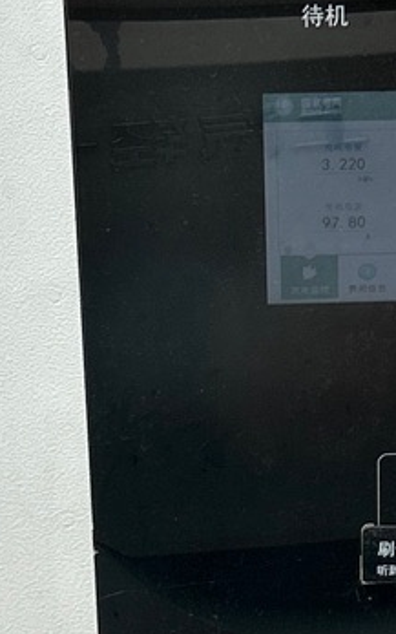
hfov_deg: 8.2
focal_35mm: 159
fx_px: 2744
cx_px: 429
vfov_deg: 13.1
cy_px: 528
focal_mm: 5.7
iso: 50
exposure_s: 1/3257
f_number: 1.5
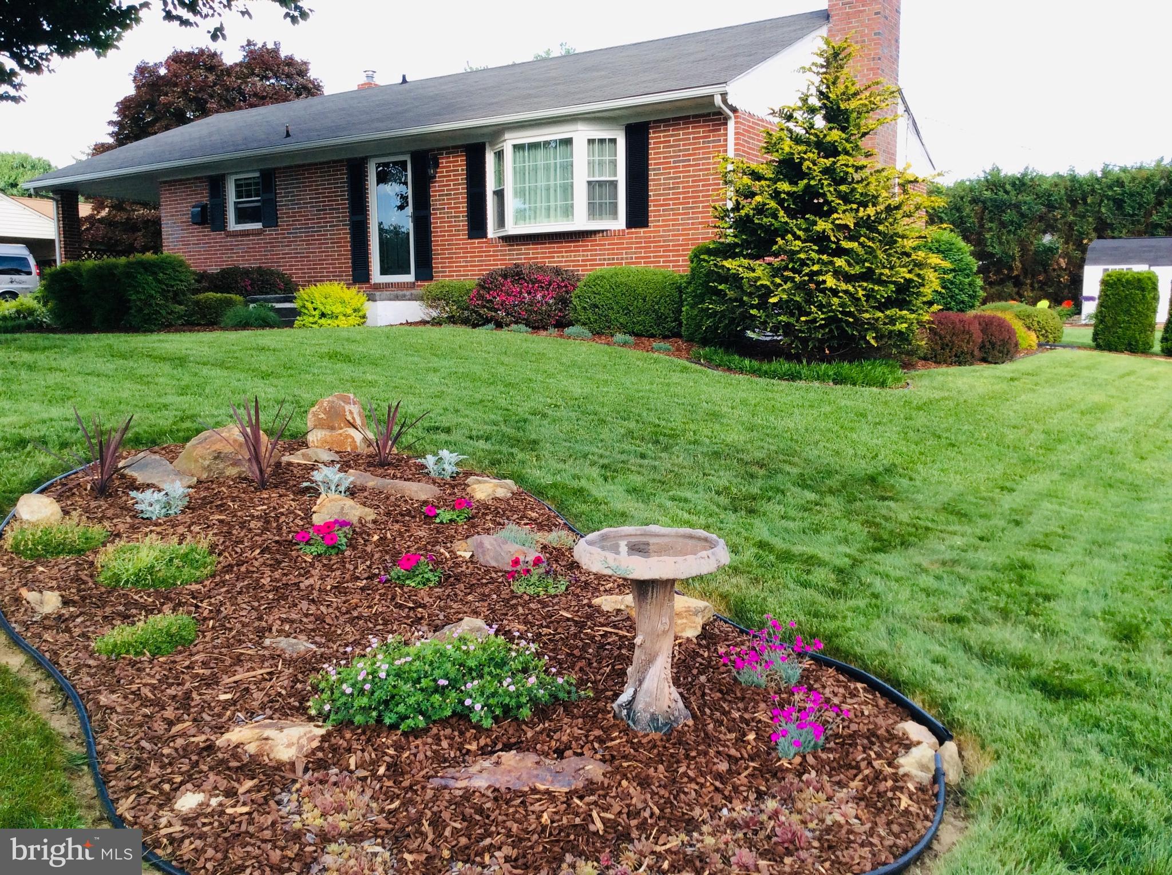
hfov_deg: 55.4
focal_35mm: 33
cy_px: 438
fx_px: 1115
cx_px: 586
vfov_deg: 42.8
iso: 32
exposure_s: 1/252
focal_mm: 3.3
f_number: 2.4
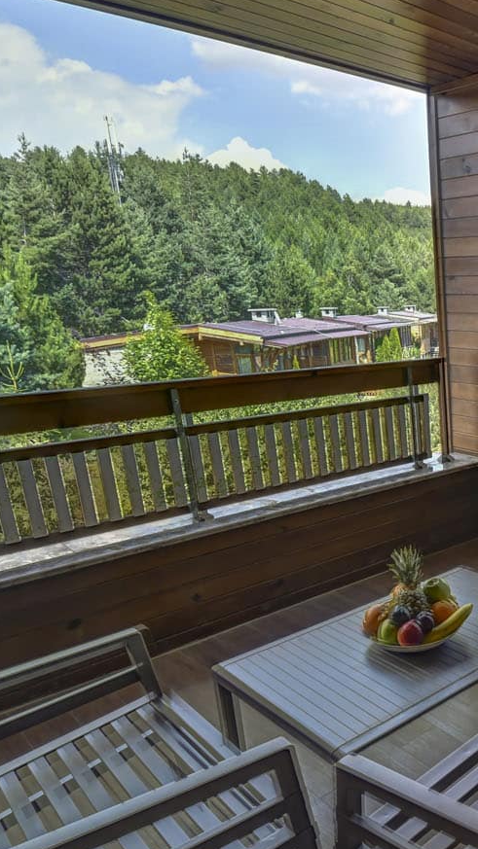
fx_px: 608
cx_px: 492
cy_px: 474
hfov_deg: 37.7
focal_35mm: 27
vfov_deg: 69.6
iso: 1250
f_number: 6.3
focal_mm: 10
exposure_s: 1/500
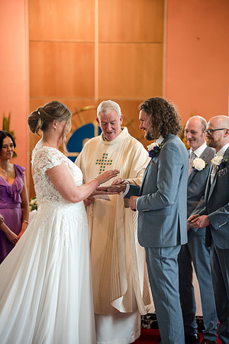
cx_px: 114
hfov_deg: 16.1
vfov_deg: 23.9
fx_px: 811
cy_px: 172
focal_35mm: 85
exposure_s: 1/500
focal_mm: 85
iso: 640
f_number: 1.4
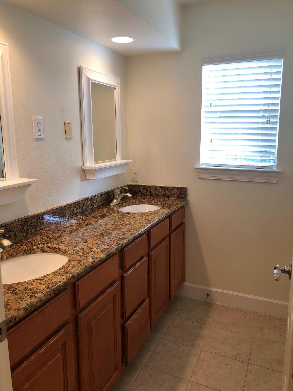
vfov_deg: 63.4
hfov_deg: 49.7
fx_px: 316
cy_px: 196
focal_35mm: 28
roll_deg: +0.6
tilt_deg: -10.9
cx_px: 146
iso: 25
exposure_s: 1/40
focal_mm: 4
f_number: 1.8
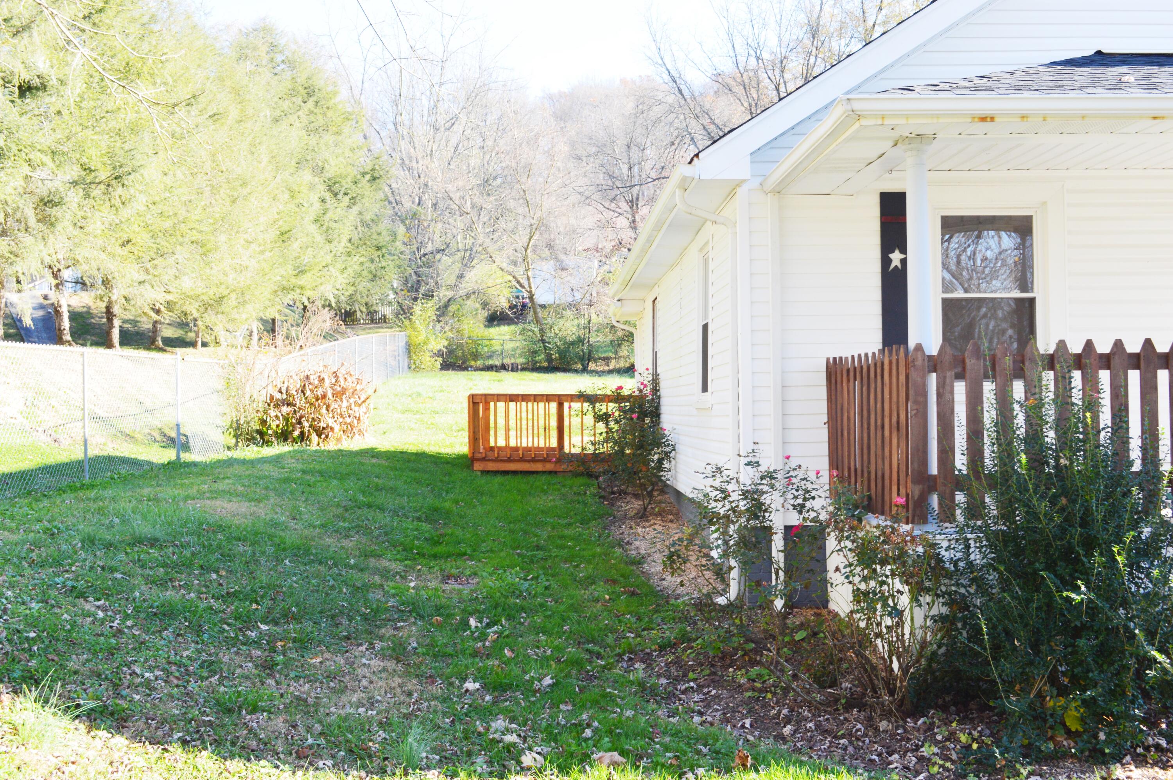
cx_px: 586
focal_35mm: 36
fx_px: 1172
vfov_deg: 36.8
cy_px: 390
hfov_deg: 53.2
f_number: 9
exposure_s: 1/100
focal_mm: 24
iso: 400
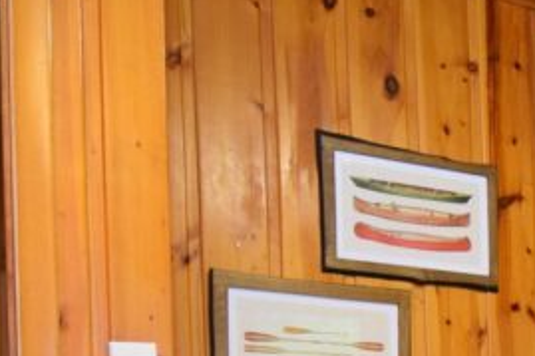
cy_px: 517
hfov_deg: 27.2
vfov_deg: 18.3
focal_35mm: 67
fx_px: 995
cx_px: 611
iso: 1600
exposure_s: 1/60
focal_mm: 10
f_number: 4.5
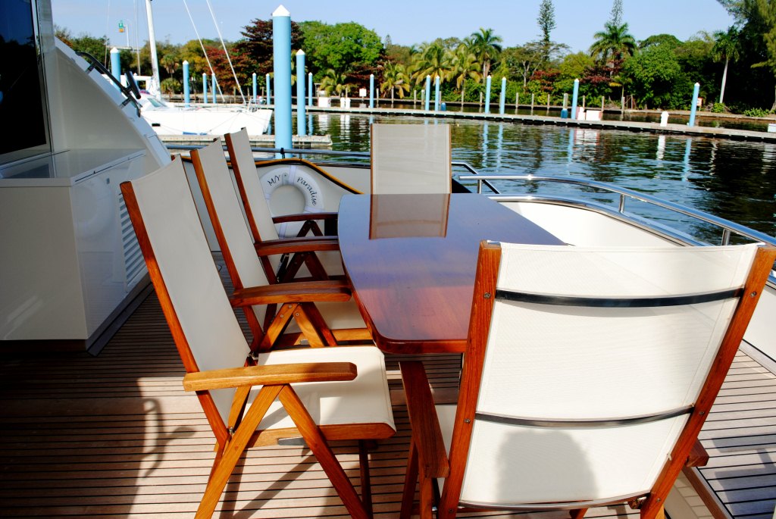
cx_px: 388
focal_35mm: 27
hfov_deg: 67.3
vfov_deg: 48.0
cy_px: 260
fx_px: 583
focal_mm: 18
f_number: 8
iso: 100
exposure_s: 1/250
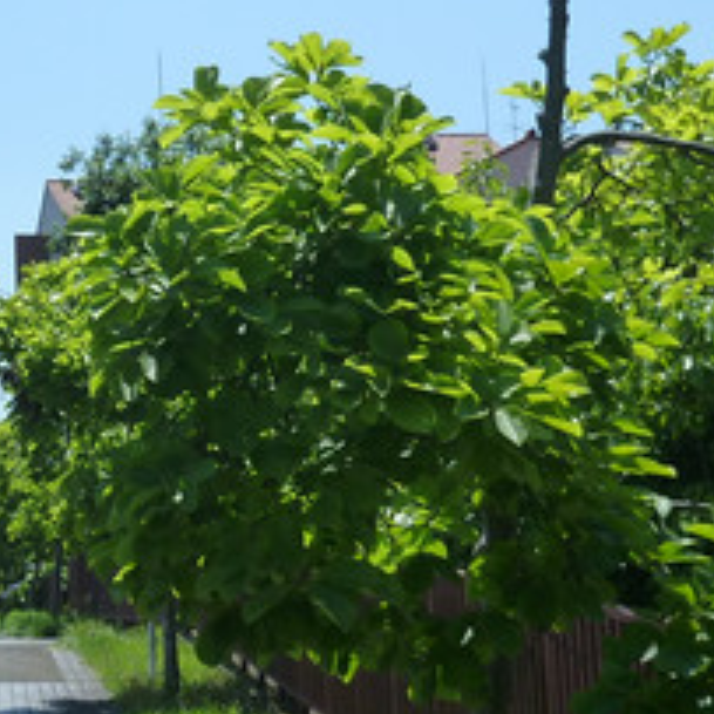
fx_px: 1820
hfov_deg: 20.6
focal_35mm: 78
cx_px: -158
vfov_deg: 22.2
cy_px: 355
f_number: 3.3
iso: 160
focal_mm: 4.9
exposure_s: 1/1300
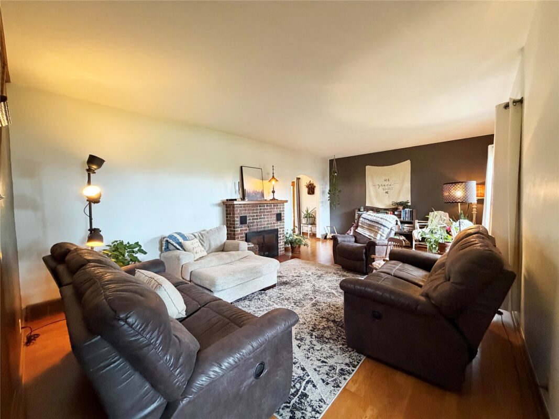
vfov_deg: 85.7
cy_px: 210
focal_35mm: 14
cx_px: 280
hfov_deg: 102.1
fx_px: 226
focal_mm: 2.22
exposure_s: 1/60
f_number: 2.2
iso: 500
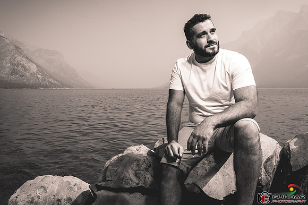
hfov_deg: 73.8
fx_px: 205
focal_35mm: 24
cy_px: 102
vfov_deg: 53.1
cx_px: 154
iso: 200
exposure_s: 1/160
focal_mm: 24
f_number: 18
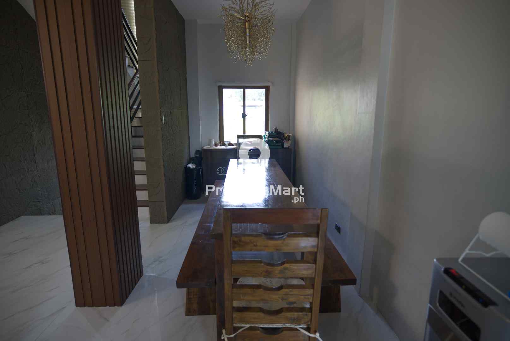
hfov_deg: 85.4
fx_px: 276
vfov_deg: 63.3
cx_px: 255
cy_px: 170
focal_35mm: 20
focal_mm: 13
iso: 250
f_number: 2
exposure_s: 1/100
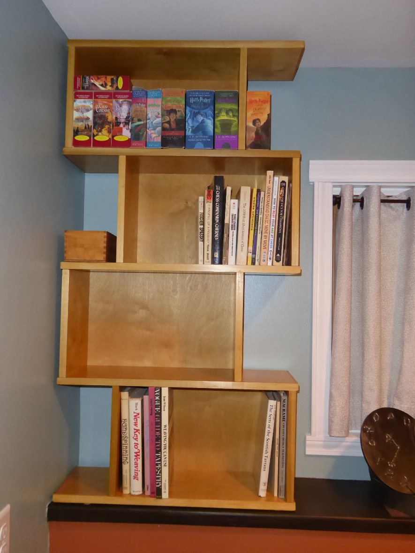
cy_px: 276
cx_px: 208
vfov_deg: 56.8
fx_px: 512
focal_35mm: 32
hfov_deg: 44.2
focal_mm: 5.4
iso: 800
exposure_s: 1/60
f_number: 3.5
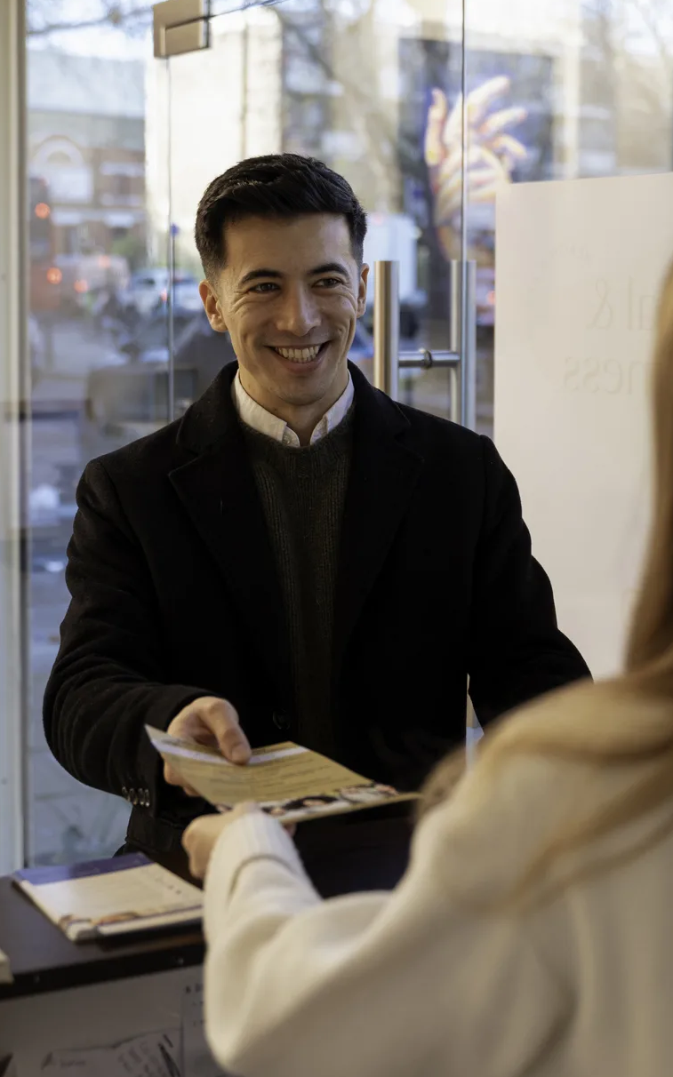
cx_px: 365
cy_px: 499
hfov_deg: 20.6
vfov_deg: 32.5
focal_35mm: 63
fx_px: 1850
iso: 400
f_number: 2.8
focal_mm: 39
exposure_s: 1/320
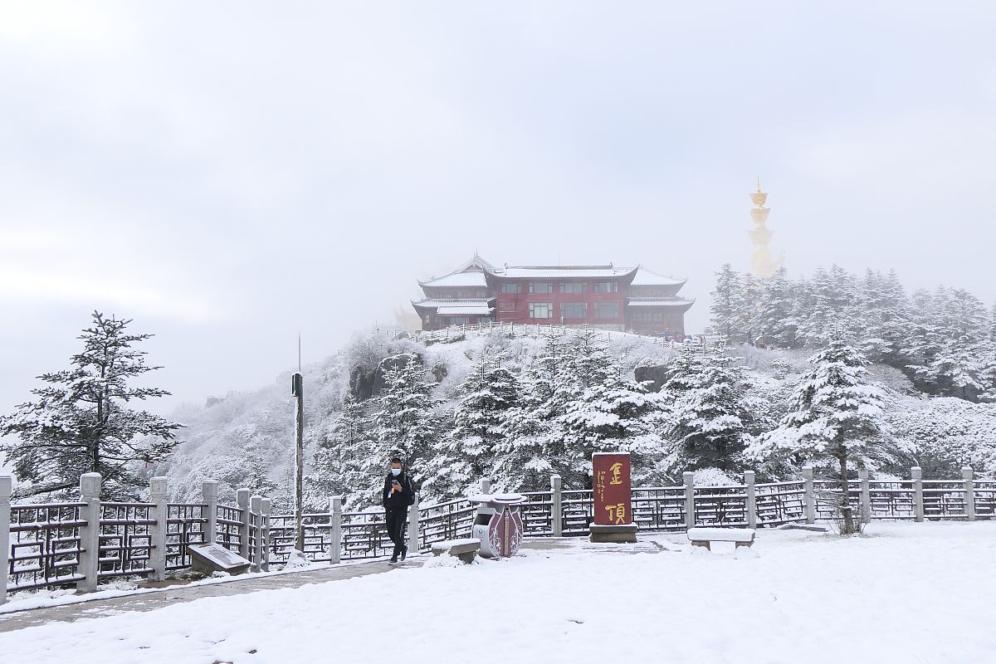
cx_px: 498
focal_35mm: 38
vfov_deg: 35.1
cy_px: 332
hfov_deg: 50.7
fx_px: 1051
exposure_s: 1/500
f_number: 4
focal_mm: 14.1
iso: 320
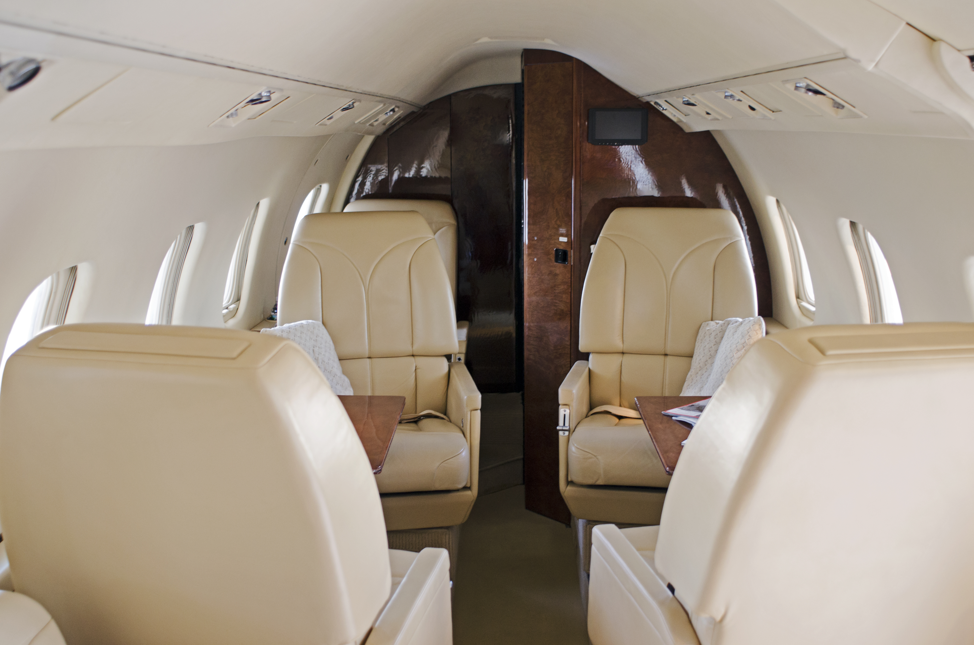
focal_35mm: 36
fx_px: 972
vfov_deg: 36.7
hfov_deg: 53.2
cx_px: 487
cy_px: 322
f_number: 2.8
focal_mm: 24
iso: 400
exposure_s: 1/30
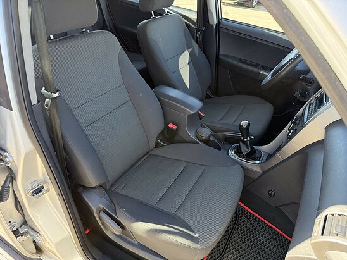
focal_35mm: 24
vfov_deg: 56.8
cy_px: 130
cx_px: 174
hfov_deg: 71.6
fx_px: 241
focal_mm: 6.76
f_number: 1.78
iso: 160
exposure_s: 1/233
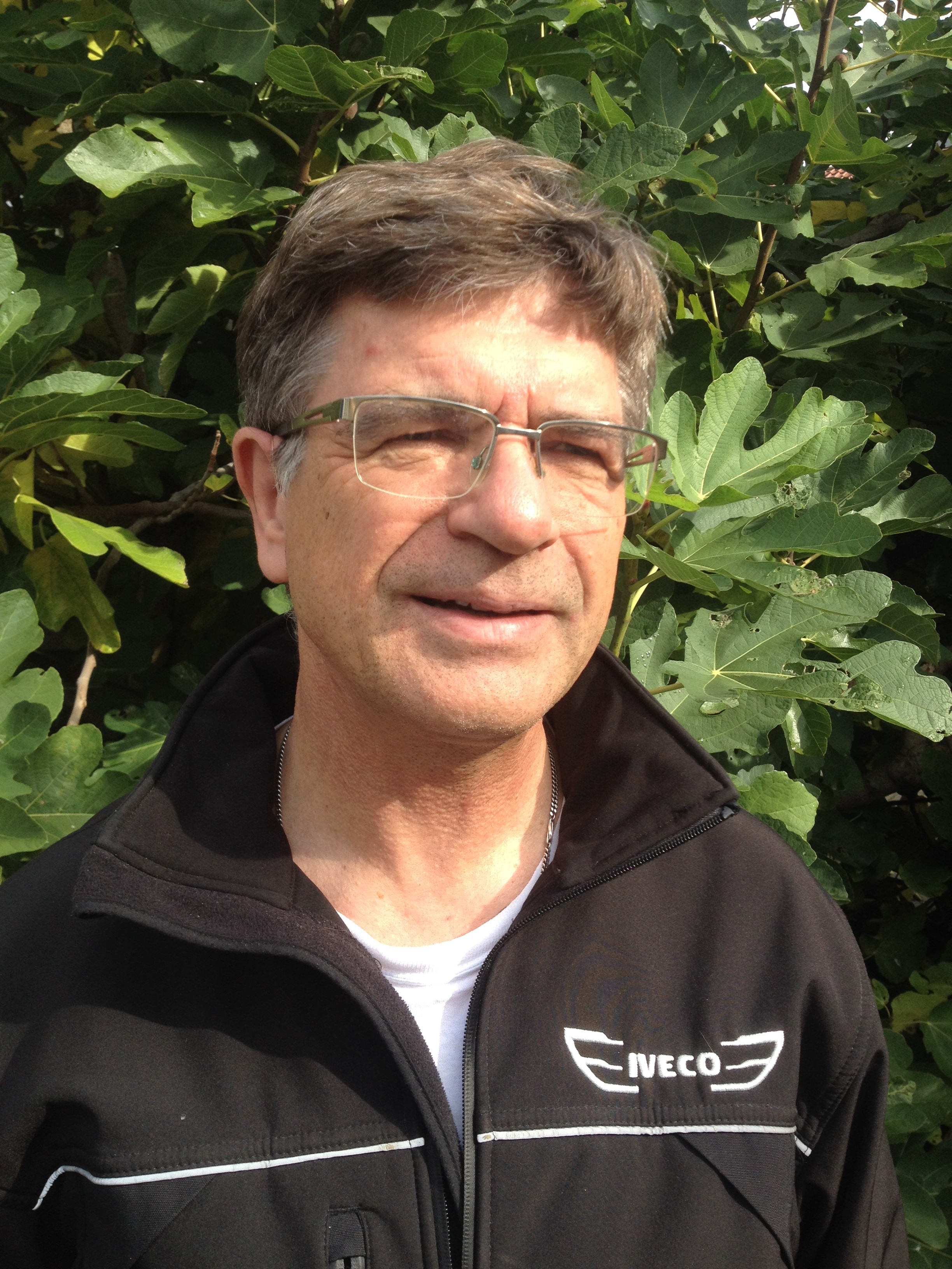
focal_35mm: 35
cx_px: 476
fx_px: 1283
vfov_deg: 52.6
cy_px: 634
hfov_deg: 40.7
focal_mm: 4.28
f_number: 2.4
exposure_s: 1/383
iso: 50
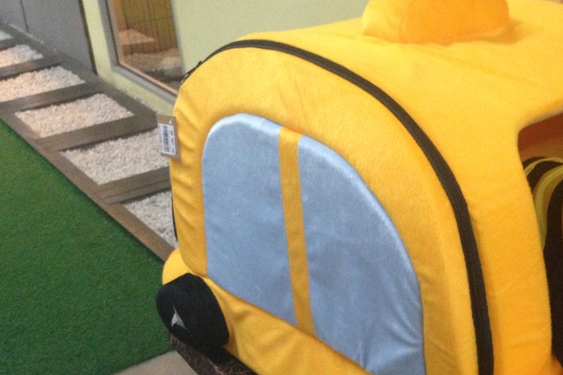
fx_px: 829
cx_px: 416
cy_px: 288
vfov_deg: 25.2
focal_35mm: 53
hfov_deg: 36.7
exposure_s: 1/17
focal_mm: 4.12
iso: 400
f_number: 2.4
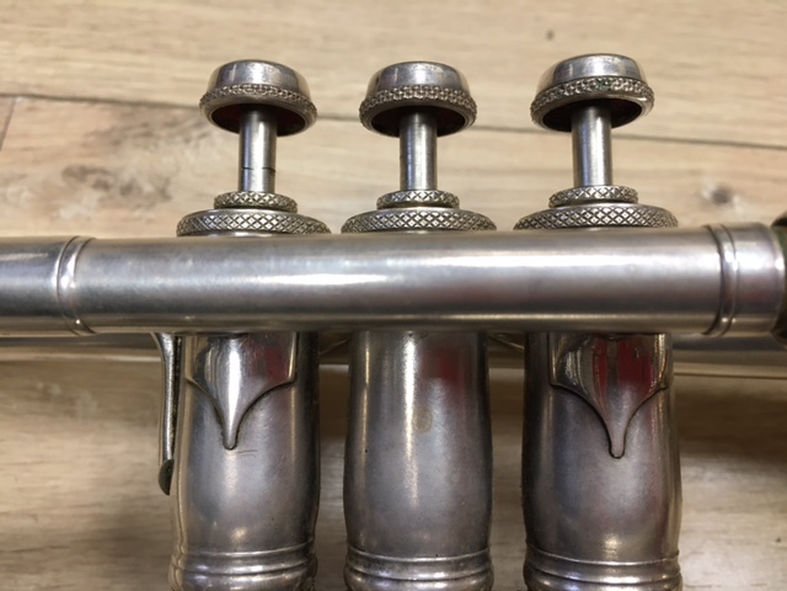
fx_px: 659
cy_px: 296
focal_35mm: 29
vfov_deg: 48.2
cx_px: 394
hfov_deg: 61.7
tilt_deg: -64.5
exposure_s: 1/33
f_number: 2.2
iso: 125
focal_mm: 4.15
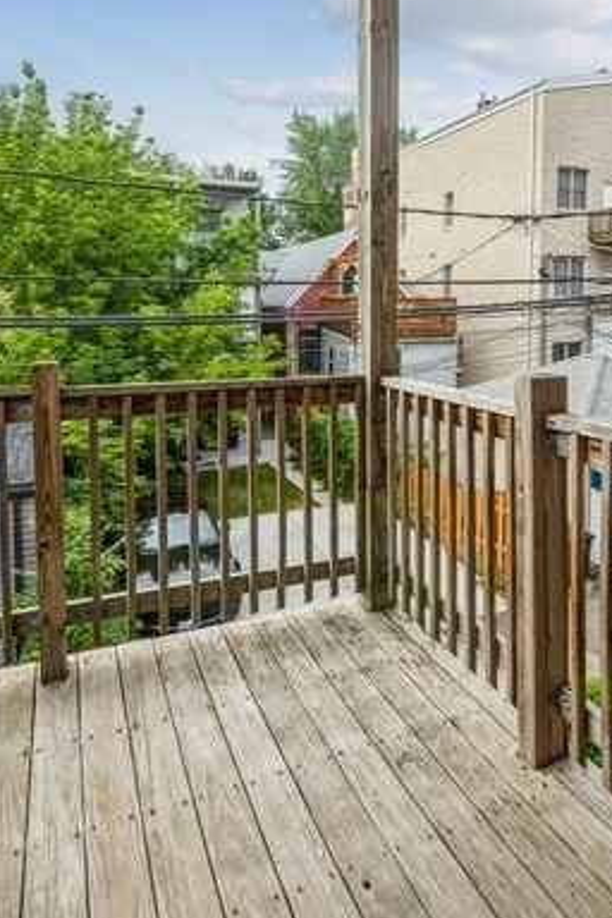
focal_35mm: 25
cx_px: 380
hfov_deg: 50.8
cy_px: 411
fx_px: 637
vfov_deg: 71.3
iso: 200
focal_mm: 16
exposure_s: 1/1000
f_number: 8
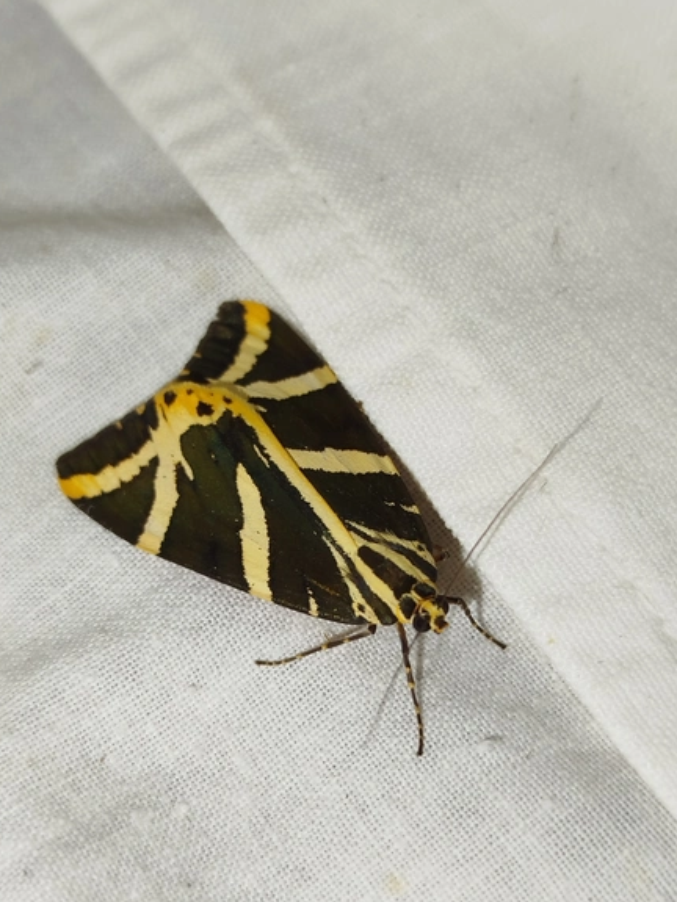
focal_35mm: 50
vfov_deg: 38.2
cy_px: 482
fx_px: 1304
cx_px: 315
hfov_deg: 29.1
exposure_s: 1/50
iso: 64
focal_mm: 5.31
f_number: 1.7
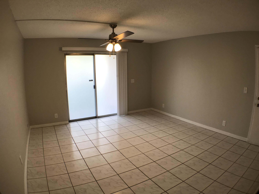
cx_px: 130
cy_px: 97
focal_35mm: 28
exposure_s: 1/120
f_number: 1.8
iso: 32
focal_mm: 3.99
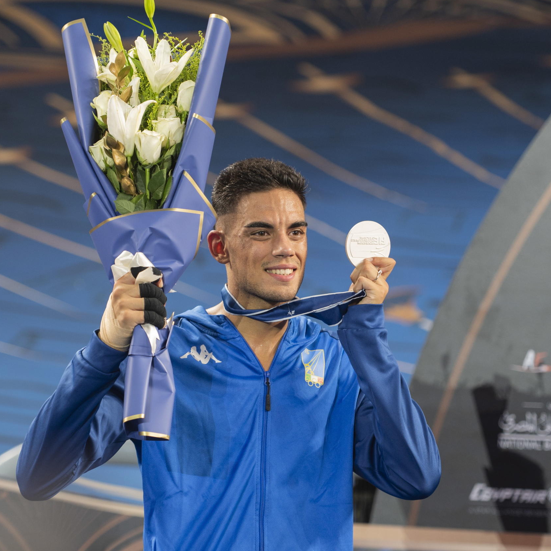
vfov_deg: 8.6
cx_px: 308
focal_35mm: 203
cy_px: 322
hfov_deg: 8.6
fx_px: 3656
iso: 800
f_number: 2.8
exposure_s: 1/200
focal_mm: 130
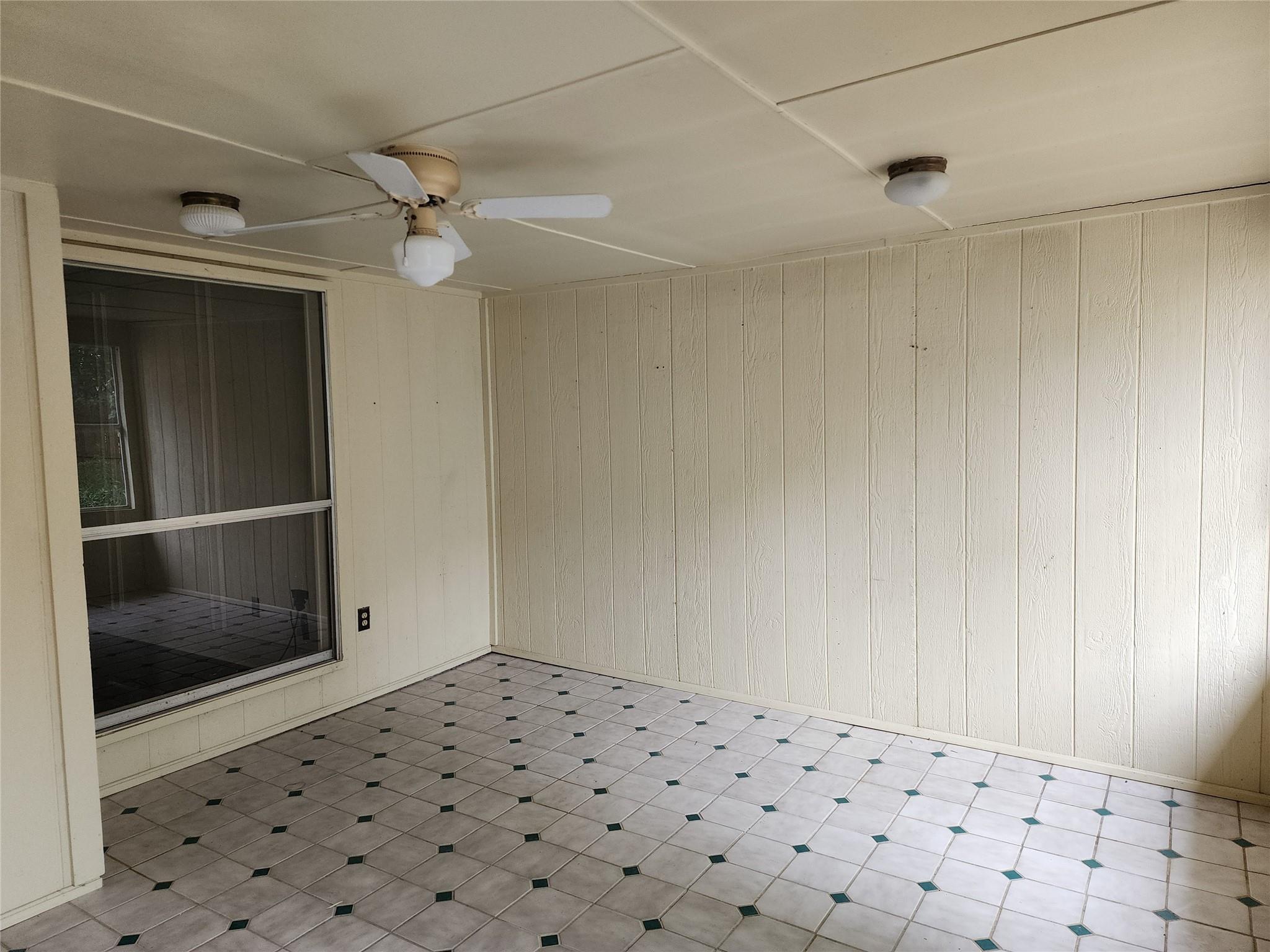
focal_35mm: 23
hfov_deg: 73.9
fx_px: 844
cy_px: 476
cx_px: 635
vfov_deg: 58.9
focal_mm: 6.4
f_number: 1.8
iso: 200
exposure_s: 1/180
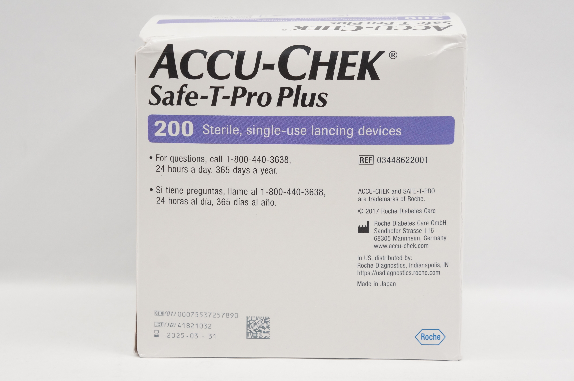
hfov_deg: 32.7
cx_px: 287
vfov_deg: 22.0
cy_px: 190
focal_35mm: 62
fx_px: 980
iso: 800
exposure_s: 1/160
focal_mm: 41
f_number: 6.3
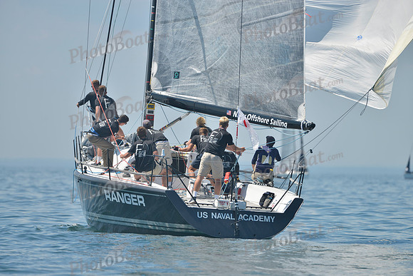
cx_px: 206
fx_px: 4590
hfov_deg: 5.2
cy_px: 138
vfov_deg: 3.4
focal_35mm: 400
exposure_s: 1/1250
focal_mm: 400
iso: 200
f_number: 5.6
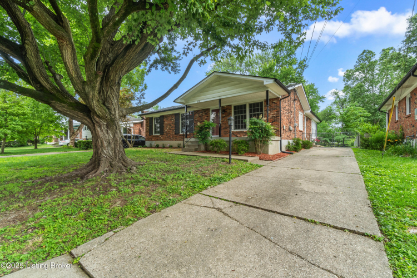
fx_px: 174
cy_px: 139
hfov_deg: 100.4
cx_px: 208
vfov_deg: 77.3
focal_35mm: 15
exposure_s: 1/25
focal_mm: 10
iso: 400
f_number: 10
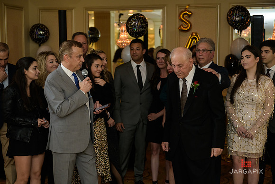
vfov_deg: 22.6
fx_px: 458
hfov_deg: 33.4
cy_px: 92
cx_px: 138
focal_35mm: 60
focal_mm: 60
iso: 1000
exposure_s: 1/125
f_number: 3.2
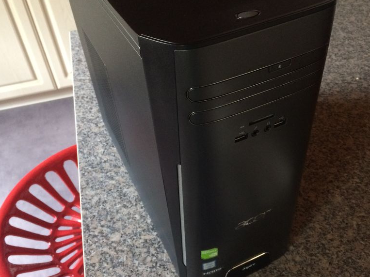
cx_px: 193
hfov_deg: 49.0
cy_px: 130
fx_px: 406
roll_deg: +5.4
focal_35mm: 38
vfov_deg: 37.7
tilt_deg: -42.7
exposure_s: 1/17
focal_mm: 4.15
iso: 250
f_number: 2.2
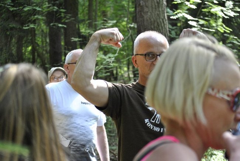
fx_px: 551
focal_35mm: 82
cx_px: 120
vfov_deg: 16.6
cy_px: 80
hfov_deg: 24.6
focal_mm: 55
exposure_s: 1/250
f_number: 4
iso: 800
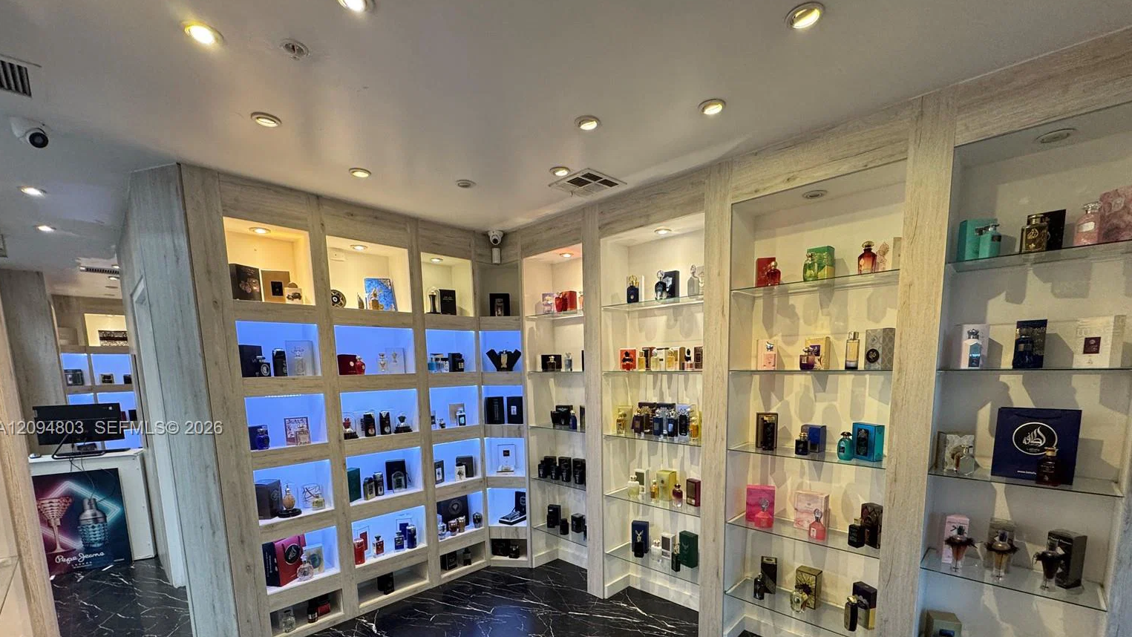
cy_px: 429
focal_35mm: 16
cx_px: 586
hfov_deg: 99.3
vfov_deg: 65.2
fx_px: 480
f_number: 2.2
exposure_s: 1/120
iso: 200
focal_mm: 2.22
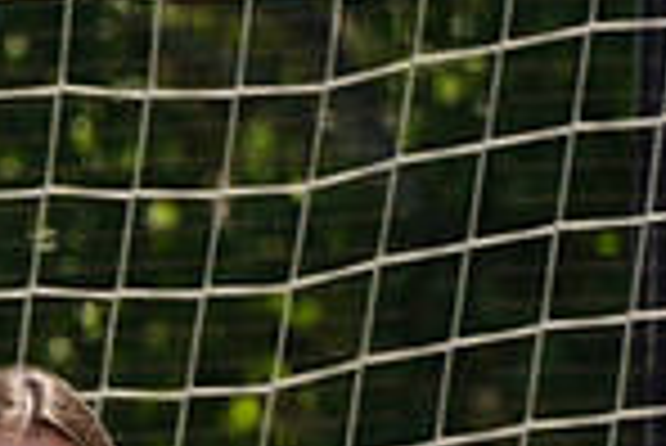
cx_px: -266
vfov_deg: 1.3
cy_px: 847
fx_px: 19203
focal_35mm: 1037
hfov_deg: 2.0
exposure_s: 1/250
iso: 200
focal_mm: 265
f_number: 13
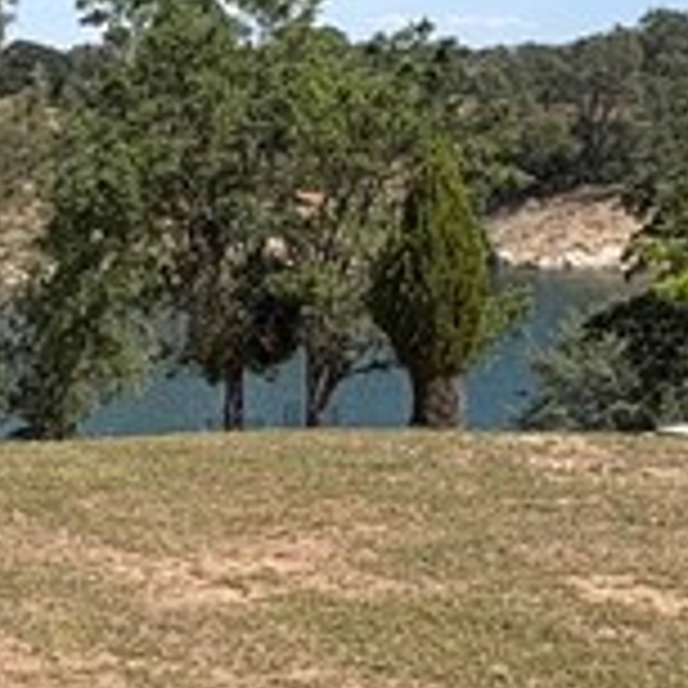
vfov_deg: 20.9
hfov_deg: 19.2
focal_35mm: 83
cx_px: -216
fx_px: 1866
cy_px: 405
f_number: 2.2
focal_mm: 2.22
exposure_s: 1/1789
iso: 40
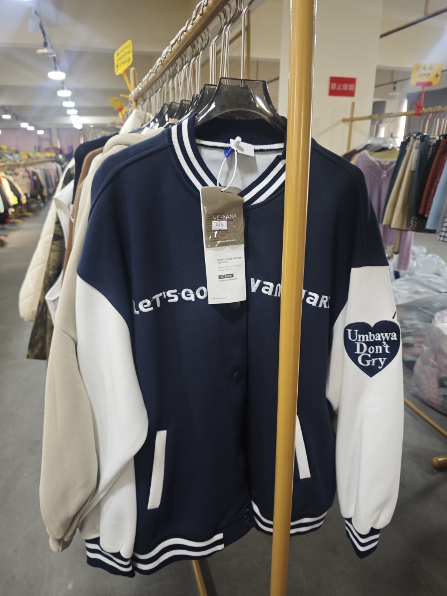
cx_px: 224
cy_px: 298
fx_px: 396
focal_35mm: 23
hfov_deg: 58.9
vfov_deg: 73.9
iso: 250
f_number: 1.6
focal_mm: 6.55
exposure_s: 1/69.4
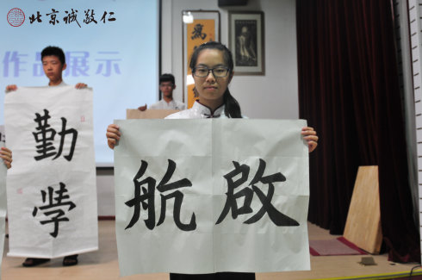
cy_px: 140
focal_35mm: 36
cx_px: 211
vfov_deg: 36.8
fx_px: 421
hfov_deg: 53.2
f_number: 4
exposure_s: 1/60
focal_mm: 24
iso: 500
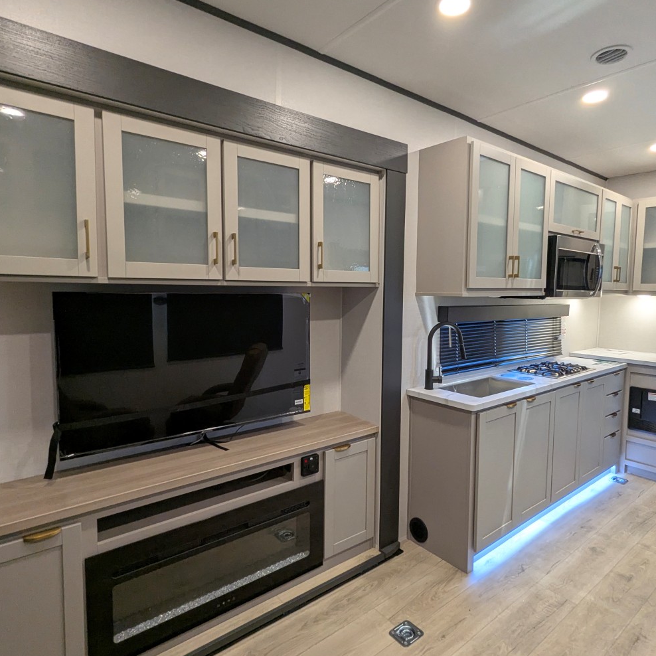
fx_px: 429
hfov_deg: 74.6
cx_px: 364
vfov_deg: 74.8
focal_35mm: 20
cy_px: 322
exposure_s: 1/66.5
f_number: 2.2
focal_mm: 2.35
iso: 157
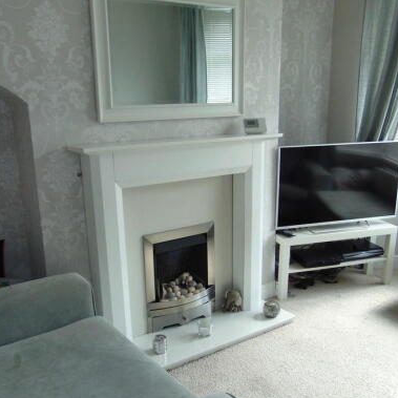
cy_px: 228
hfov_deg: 48.4
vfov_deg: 48.3
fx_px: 442
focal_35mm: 34
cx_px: 185
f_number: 3
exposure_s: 1/30
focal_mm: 4.5
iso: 100
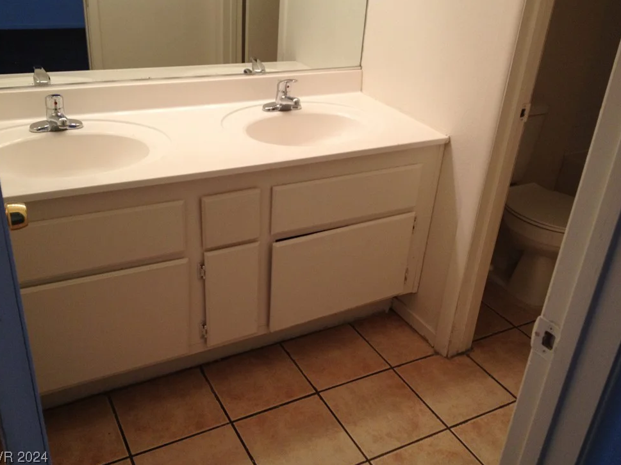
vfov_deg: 38.6
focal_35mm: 37
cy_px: 225
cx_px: 311
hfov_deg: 50.2
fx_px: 664
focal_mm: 4.28
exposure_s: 1/120
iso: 100
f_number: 2.4
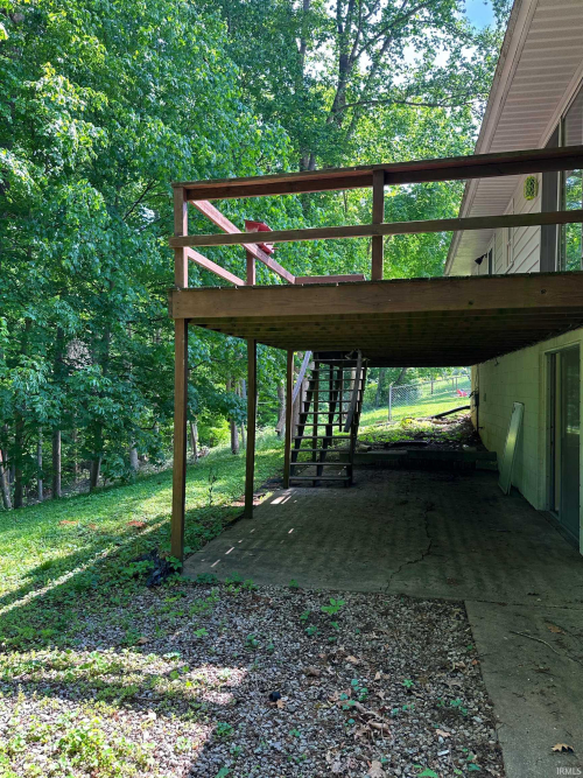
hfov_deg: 56.8
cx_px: 292
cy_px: 389
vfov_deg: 71.6
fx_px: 539
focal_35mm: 24
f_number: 1.78
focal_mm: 6.86
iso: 64
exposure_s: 1/238
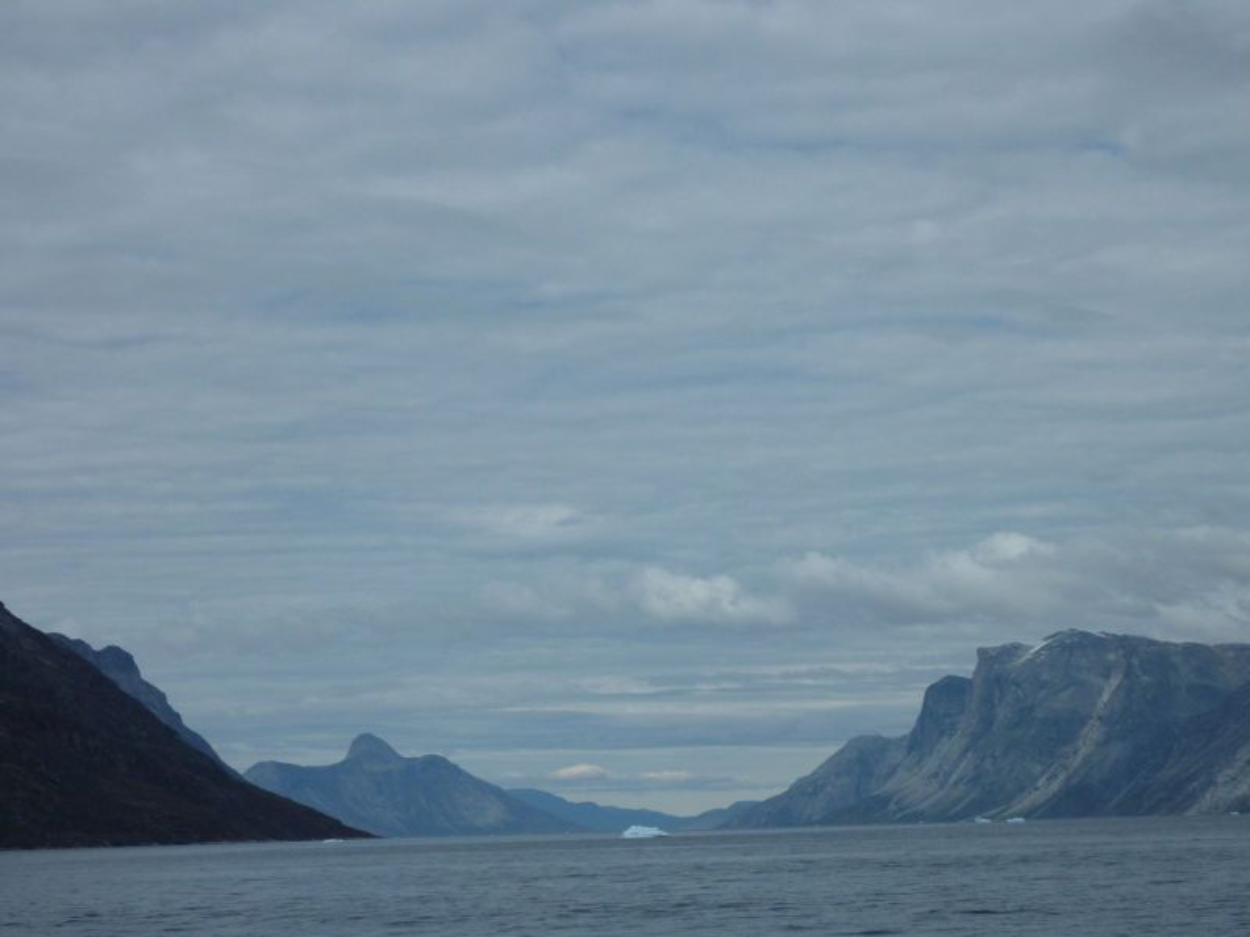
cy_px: 468
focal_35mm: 72
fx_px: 2600
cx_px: 625
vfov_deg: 20.4
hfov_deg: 27.0
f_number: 5.6
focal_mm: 11.9
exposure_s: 1/800
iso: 80
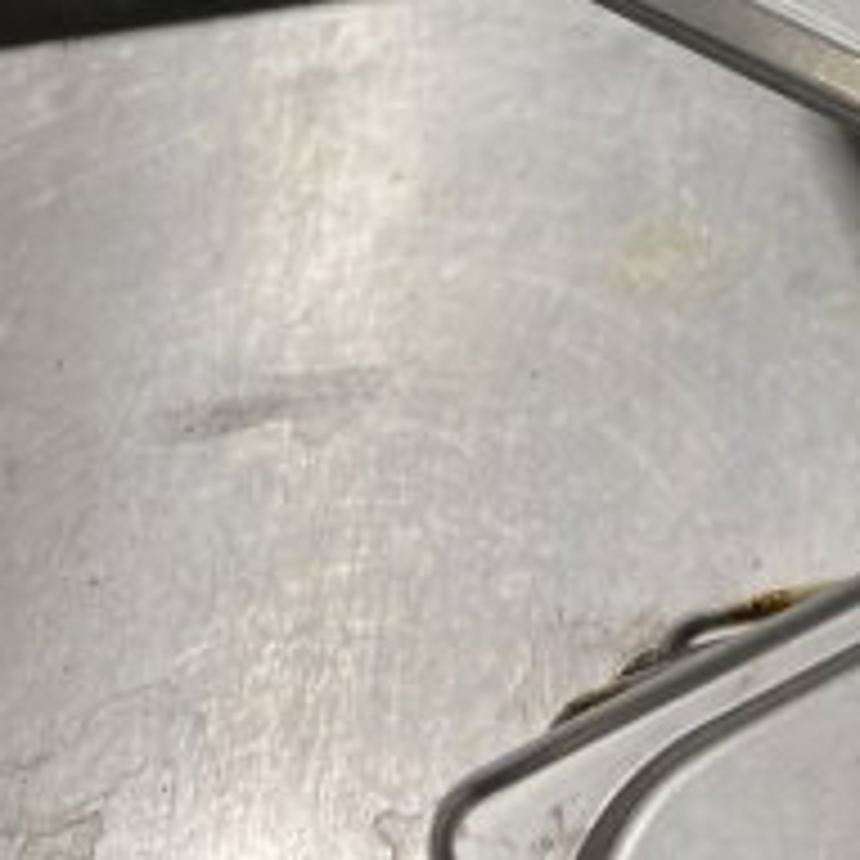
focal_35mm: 98
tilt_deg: -29.2
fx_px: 2755
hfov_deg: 16.6
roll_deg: +3.0
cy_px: -835
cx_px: 1184
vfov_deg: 14.7
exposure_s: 1/121
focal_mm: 4.25
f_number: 1.8
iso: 100
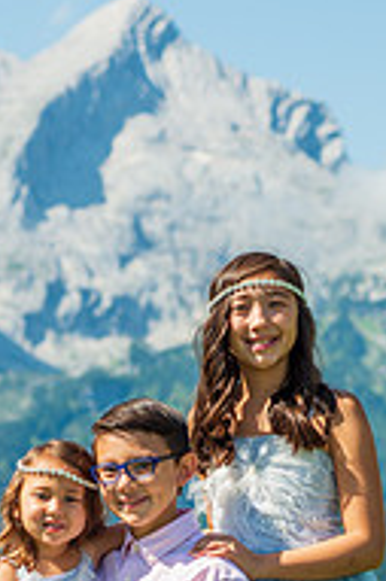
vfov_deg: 8.2
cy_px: 660
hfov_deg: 5.5
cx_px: 152
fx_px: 3996
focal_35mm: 248
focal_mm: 105
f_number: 7.1
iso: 160
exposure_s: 1/500
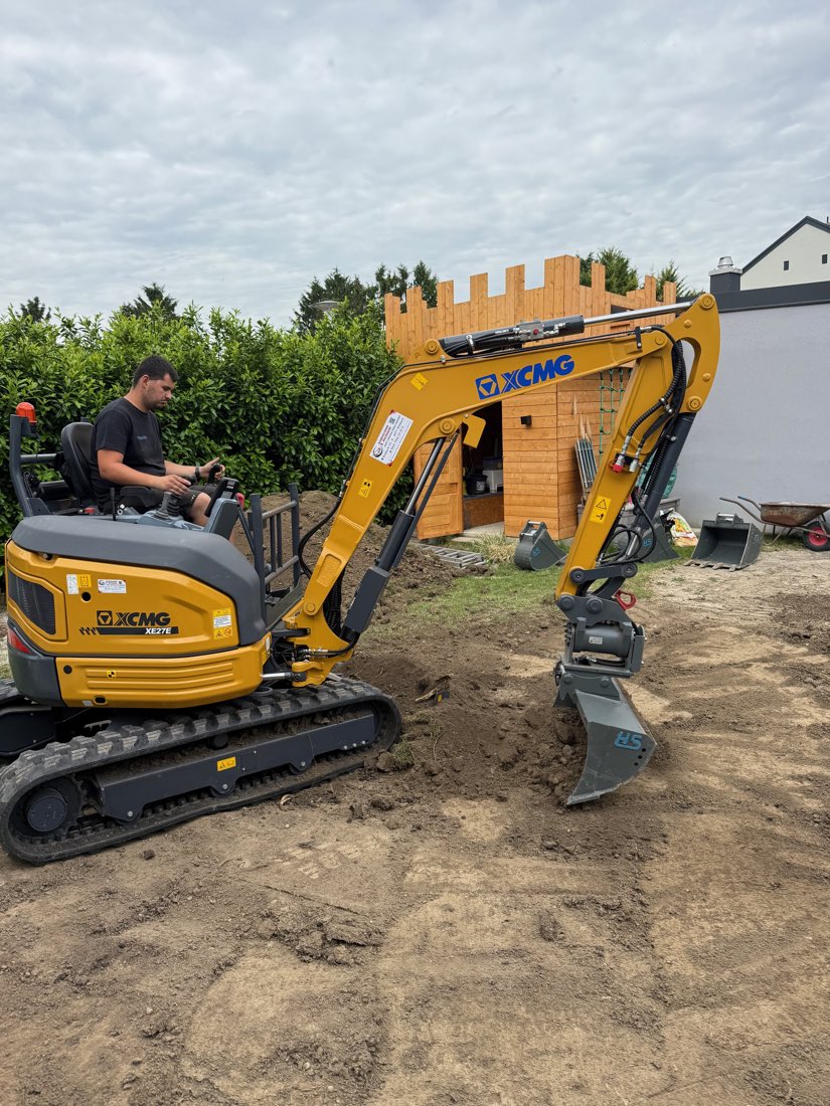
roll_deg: +2.7
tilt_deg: -8.5
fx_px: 767
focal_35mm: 24
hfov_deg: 56.8
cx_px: 415
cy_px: 553
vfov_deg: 71.6
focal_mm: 6.76
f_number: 1.78
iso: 80
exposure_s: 1/1770
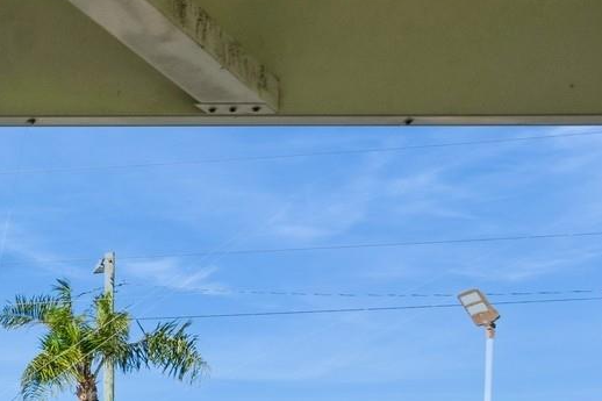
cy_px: 589
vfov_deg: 17.7
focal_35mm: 70
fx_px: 1163
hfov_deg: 23.0
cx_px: -320
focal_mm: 15
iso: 200
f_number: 8
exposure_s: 1/640
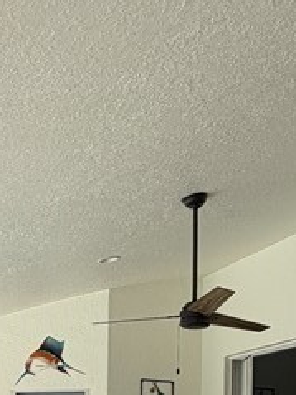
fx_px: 685
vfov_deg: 29.0
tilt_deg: +1.4
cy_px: 438
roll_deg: -1.7
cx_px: 205
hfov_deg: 24.2
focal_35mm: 60
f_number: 2.2
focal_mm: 2.22
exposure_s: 1/494
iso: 64
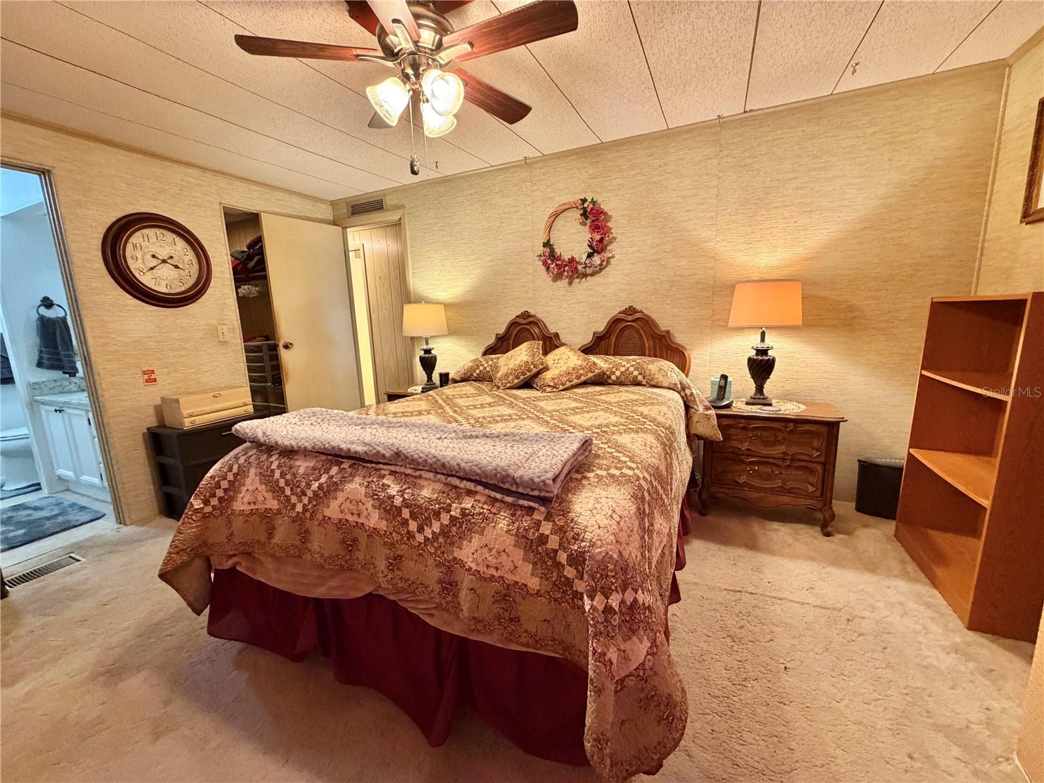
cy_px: 392
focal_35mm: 14
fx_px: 422
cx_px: 522
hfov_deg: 102.1
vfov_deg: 85.7
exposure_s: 1/60
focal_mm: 2.22
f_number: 2.2
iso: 400
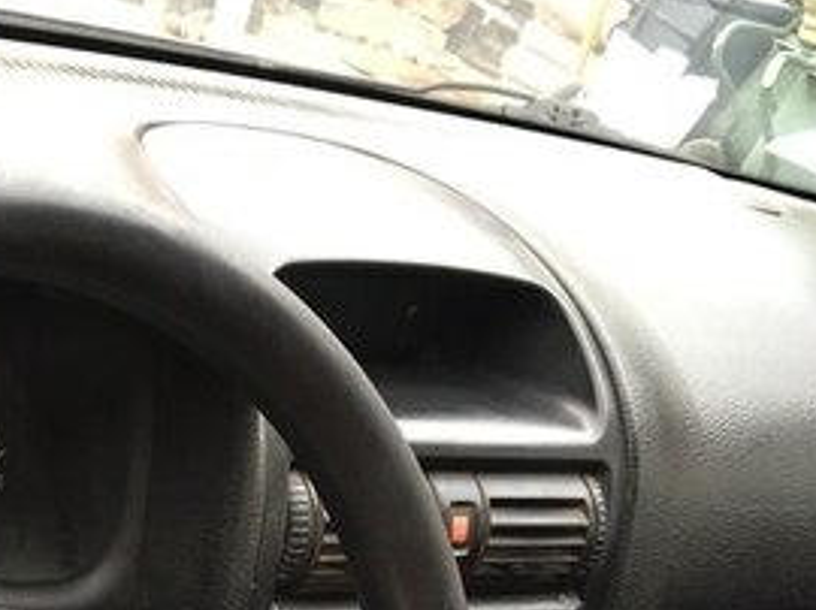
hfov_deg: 25.9
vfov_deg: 19.7
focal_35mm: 71
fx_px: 1672
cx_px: -12
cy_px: 687
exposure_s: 1/33
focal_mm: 4.15
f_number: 2.2
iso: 32
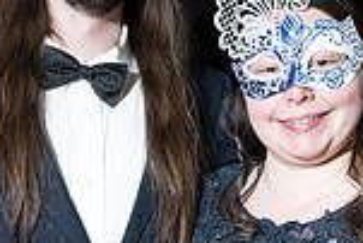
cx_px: 168
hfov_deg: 22.1
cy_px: 235
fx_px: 929
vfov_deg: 14.7
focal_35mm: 92
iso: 2500
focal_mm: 24
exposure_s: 1/200
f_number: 4.5
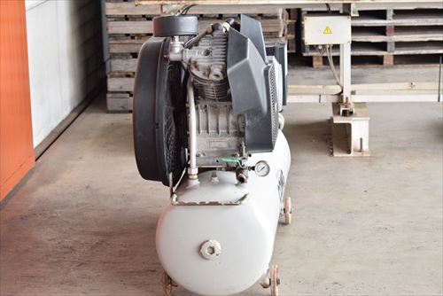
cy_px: 148
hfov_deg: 24.6
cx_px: 222
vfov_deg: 16.6
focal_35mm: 82
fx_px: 1016
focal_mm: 55
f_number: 6.3
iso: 1250
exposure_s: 1/80
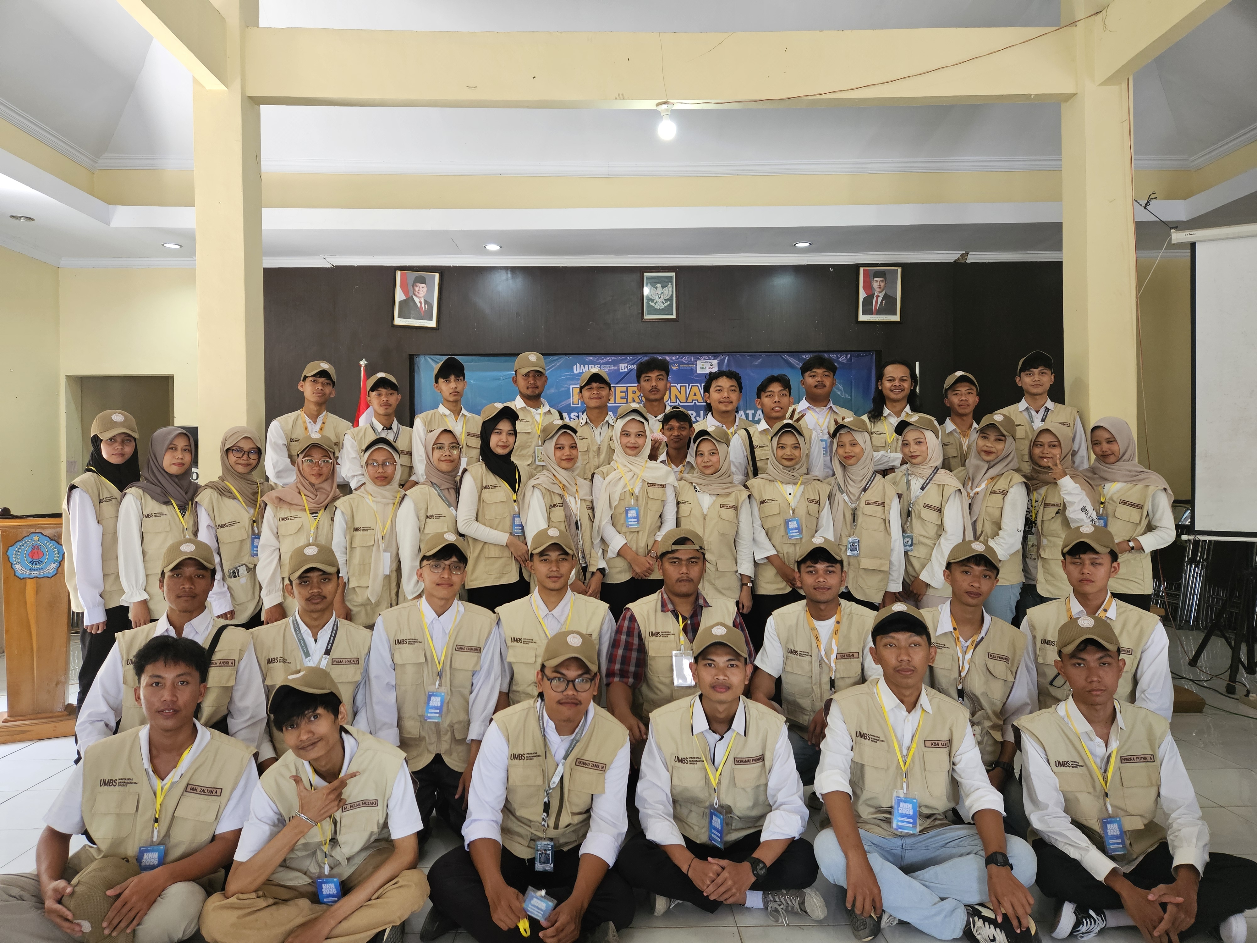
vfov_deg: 58.9
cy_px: 472
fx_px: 835
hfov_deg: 73.9
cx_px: 628
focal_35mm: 23
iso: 200
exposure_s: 1/100
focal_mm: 5.4
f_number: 1.8
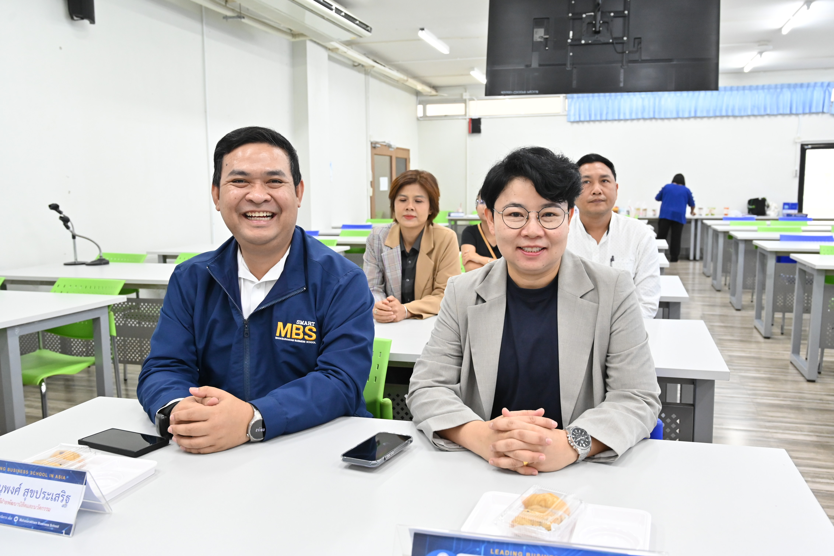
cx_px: 417
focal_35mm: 30
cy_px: 278
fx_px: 706
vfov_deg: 42.9
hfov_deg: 61.1
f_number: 5.6
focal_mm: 30.5
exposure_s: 1/60
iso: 3200
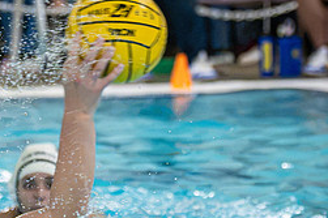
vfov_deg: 3.1
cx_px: 59
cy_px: 61
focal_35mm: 437
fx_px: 3979
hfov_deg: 4.7
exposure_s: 1/1000
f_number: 4
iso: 9000
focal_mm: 102
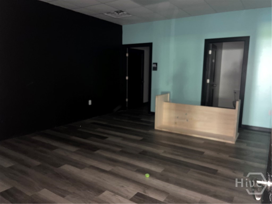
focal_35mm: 26
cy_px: 102
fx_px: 204
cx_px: 136
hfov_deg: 67.3
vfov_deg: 53.1
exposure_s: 1/4
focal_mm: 5.1
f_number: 1.6
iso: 320
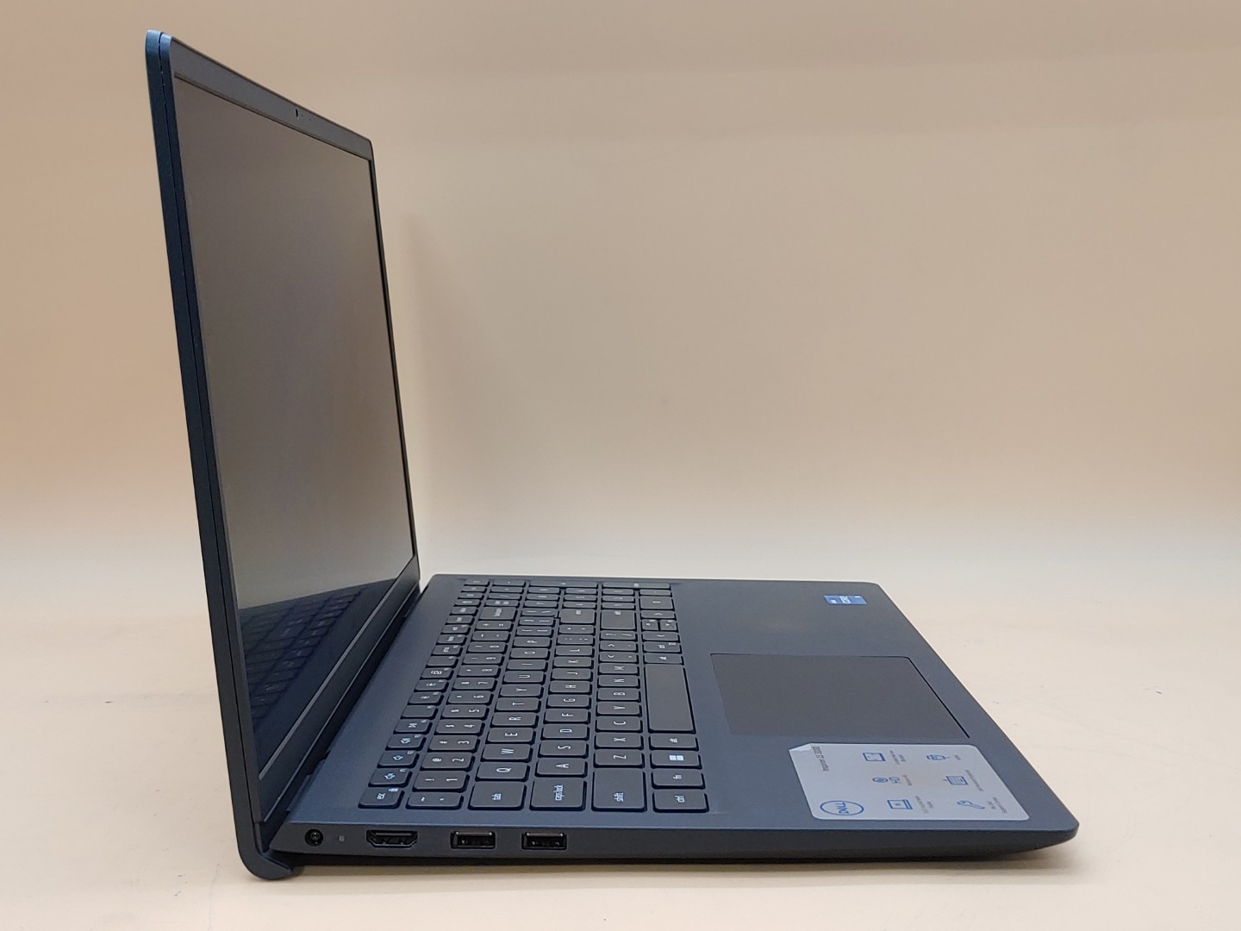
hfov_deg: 45.8
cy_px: 466
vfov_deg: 35.1
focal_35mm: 41
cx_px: 620
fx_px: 1470
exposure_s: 1/62
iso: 50
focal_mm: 4.36
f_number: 1.8
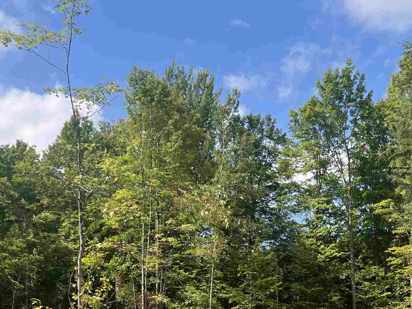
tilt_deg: +5.9
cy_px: 306
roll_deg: -0.2
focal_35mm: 58
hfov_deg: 33.2
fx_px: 690
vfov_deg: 24.2
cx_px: 206
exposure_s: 1/1890
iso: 50
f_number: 1.6
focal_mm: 5.1
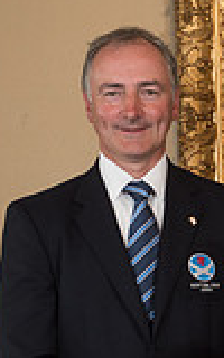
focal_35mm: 240
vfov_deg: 8.7
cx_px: 528
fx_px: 2344
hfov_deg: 5.3
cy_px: 342
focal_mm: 55
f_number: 7.1
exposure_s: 1/80
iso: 800
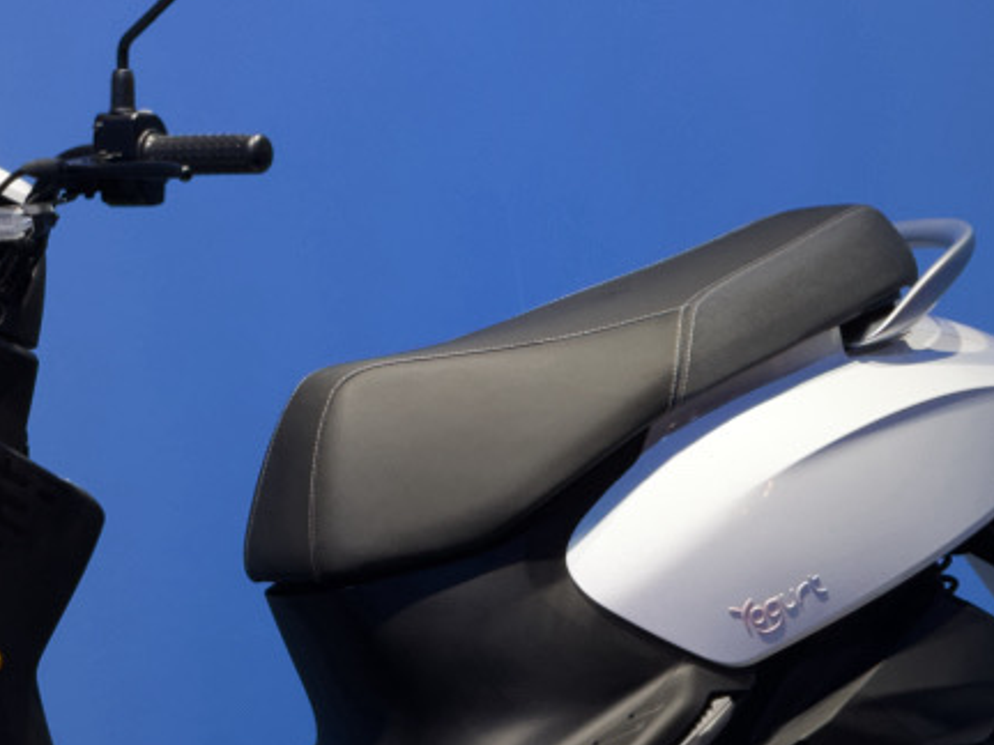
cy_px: 623
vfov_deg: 5.3
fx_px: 7983
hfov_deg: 7.1
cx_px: 299
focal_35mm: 278
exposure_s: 1/120
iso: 100
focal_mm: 15.7
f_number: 2.8
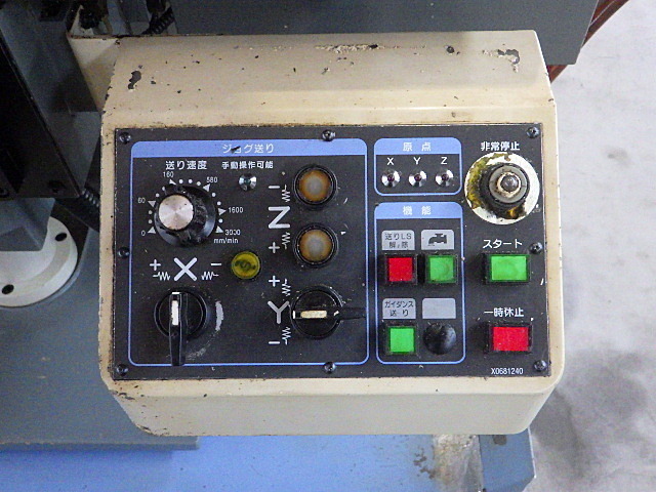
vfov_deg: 41.8
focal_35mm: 34
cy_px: 246
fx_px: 644
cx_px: 328
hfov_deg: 54.0
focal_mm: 6.1
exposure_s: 1/50
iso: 1000
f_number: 3.8
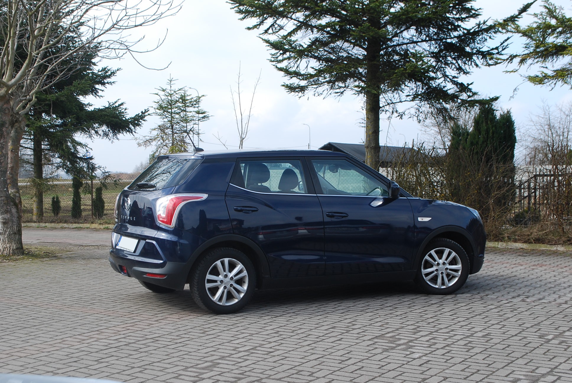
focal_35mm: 52
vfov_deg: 25.8
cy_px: 192
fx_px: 835
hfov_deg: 37.8
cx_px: 286
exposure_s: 1/160
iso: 200
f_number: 9
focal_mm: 35
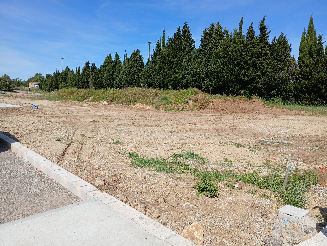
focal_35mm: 26
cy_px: 123
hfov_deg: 67.3
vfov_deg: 53.1
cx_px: 164
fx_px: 246
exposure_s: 1/703
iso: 20
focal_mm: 3.98
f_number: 1.8
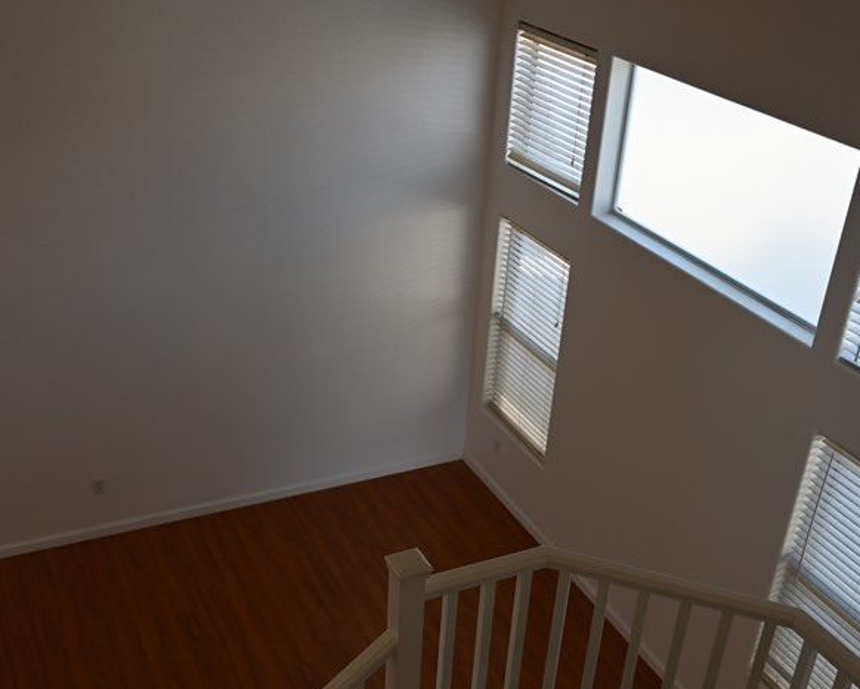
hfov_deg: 43.8
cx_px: 426
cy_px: 429
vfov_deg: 35.5
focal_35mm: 42
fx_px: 1069
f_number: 4.5
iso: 64
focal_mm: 24
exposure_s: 1/80
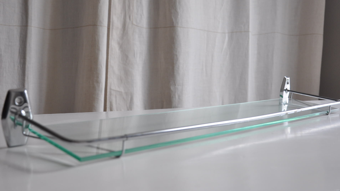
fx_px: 343
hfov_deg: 52.8
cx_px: 171
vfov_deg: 31.1
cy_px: 79
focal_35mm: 38
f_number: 5
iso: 400
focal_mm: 24
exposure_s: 1/100
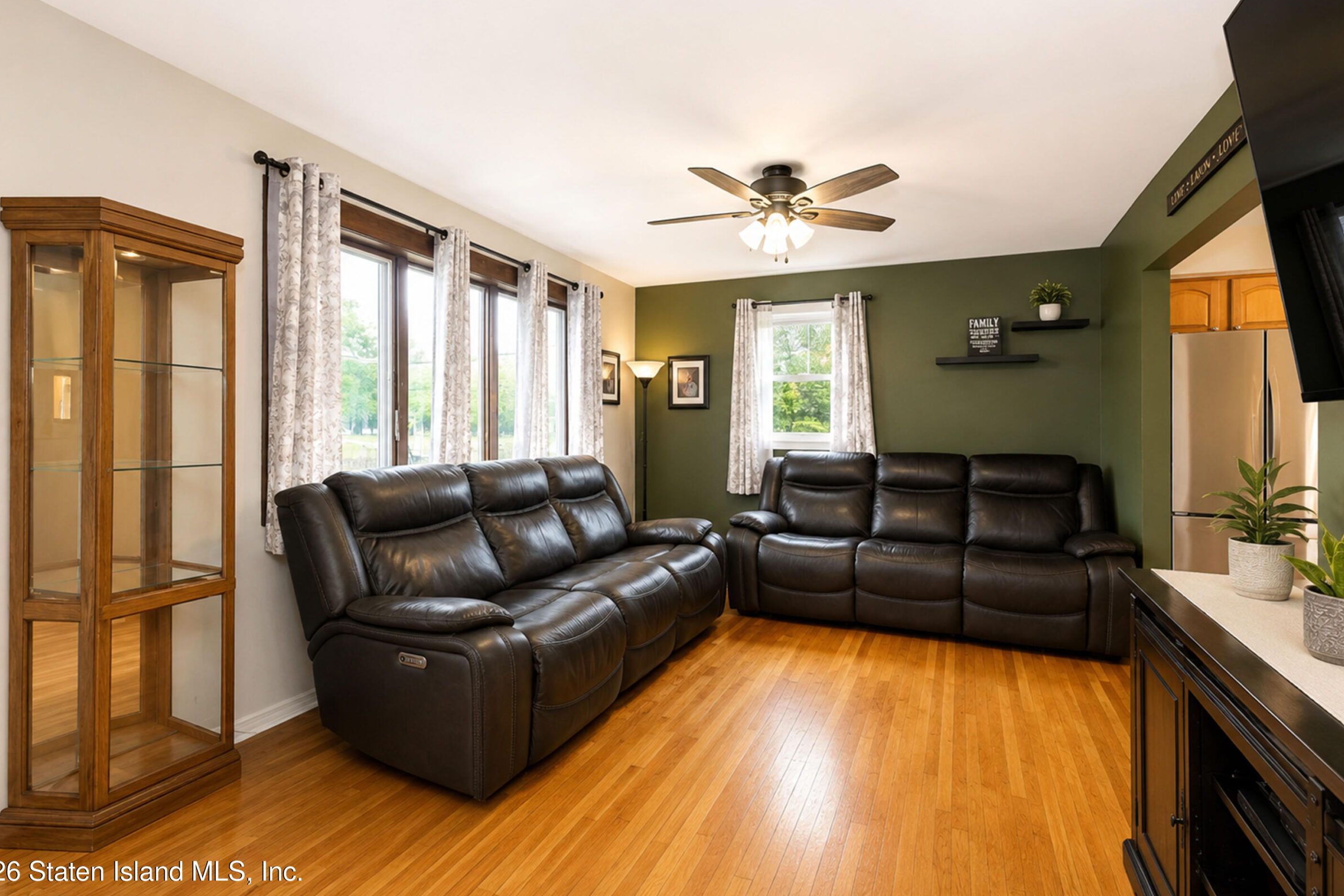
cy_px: 437
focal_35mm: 16
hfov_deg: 96.7
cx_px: 656
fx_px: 597
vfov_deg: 73.7
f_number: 7.1
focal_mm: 10
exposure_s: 1/60
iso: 2000
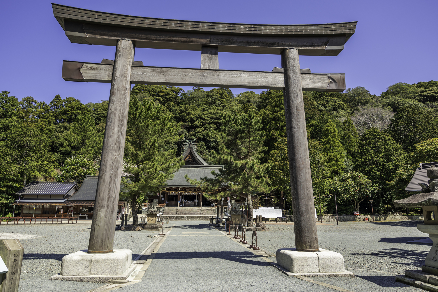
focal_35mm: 25
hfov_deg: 71.5
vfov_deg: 51.3
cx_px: 219
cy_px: 146
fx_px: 304
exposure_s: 1/250
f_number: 8
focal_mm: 25
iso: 125
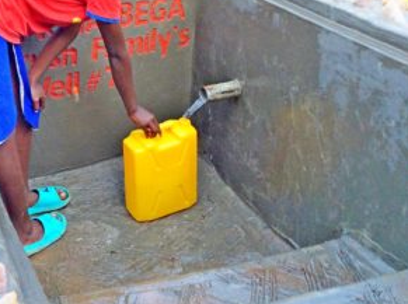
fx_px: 647
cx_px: 60
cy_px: 86
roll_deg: +1.4
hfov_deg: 33.6
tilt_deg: -23.2
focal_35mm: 55
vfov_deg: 26.2
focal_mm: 3.3
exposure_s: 1/101
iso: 32
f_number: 2.4
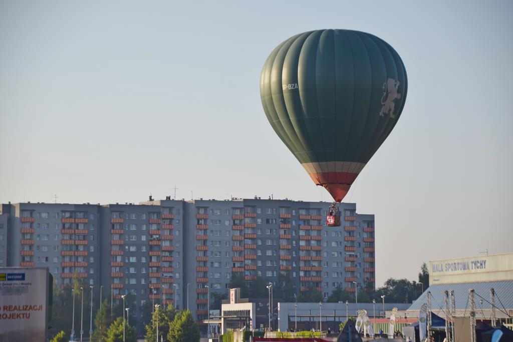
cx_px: 256
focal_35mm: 138
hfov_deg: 14.9
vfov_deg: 9.9
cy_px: 171
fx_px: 1967
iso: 100
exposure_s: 1/500
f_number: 5.6
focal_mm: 92
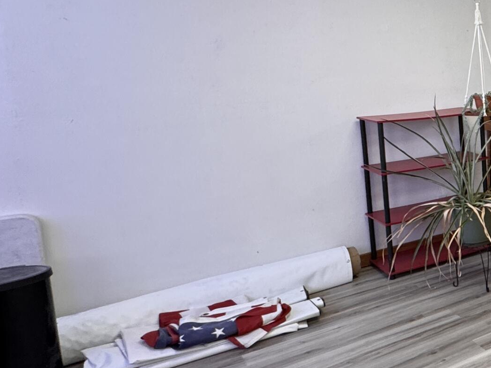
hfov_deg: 31.6
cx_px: 683
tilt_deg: -7.2
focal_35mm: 40
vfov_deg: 35.6
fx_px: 567
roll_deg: +1.1
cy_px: 120
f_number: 2.2
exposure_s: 1/120
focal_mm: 2.22
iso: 200
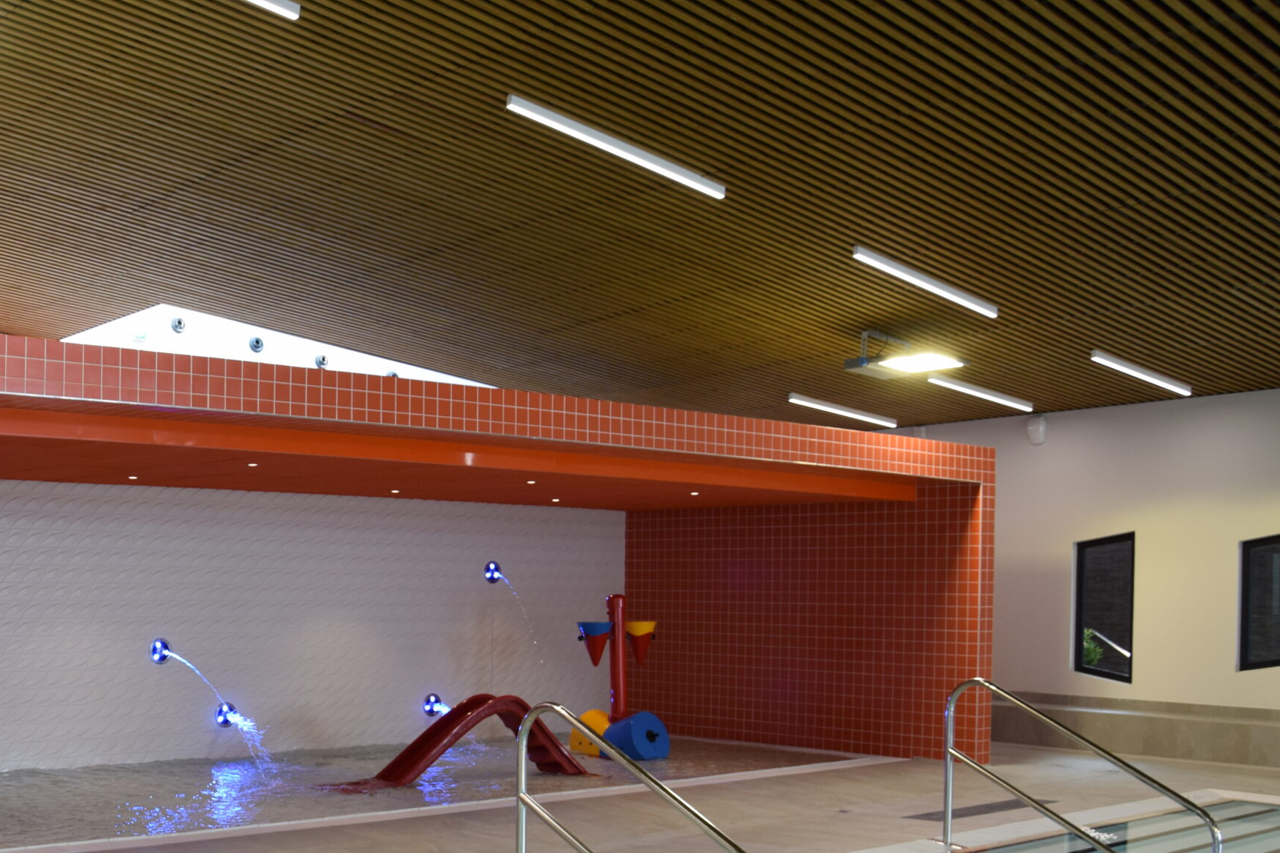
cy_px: 625
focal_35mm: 40
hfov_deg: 47.4
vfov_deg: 32.8
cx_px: 387
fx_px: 1422
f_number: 5
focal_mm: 18
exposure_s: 1/100
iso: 400
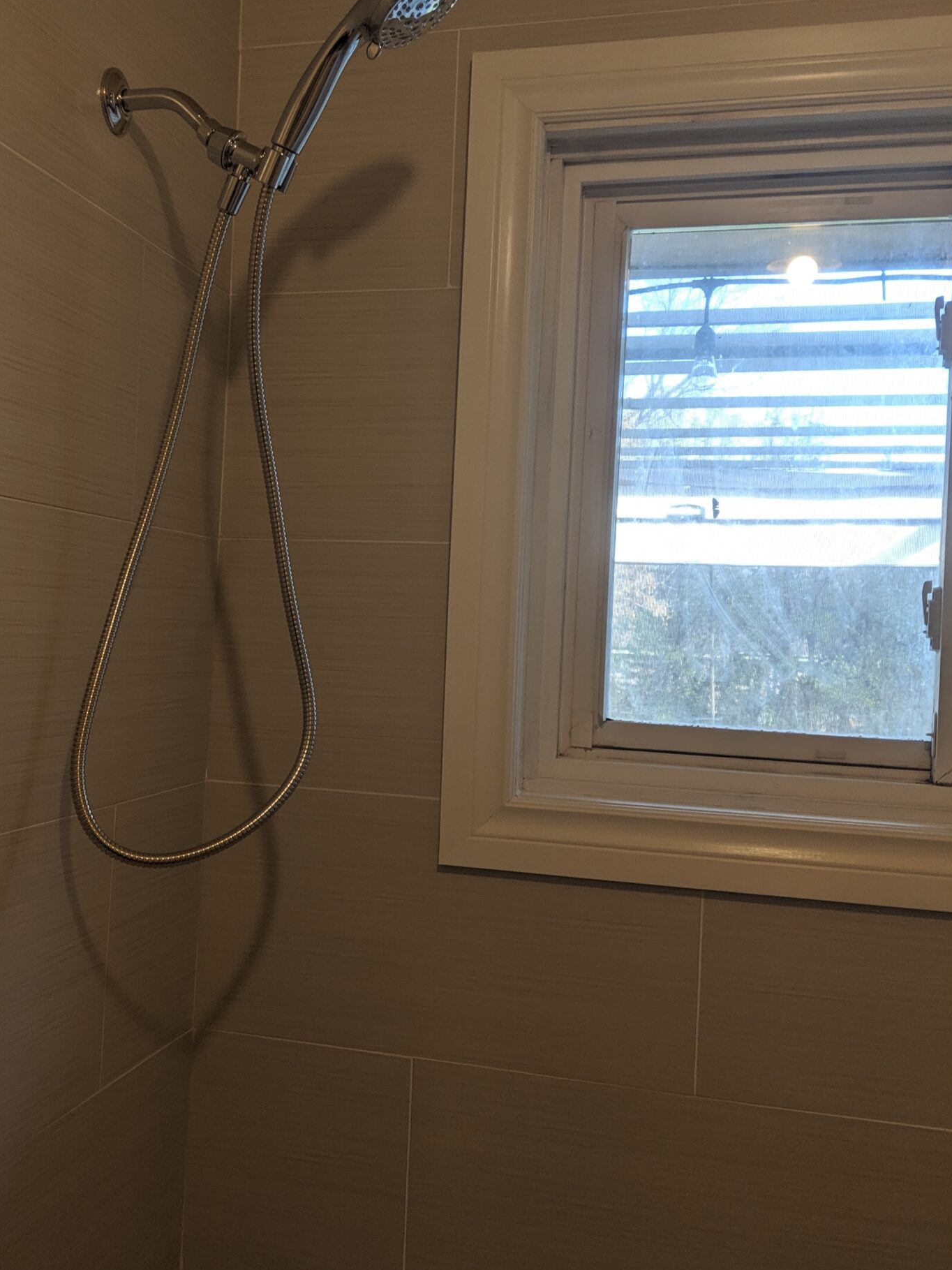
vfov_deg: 49.0
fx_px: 1394
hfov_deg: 37.2
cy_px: 632
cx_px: 289
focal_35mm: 38
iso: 47
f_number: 1.8
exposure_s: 1/136
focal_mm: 4.44
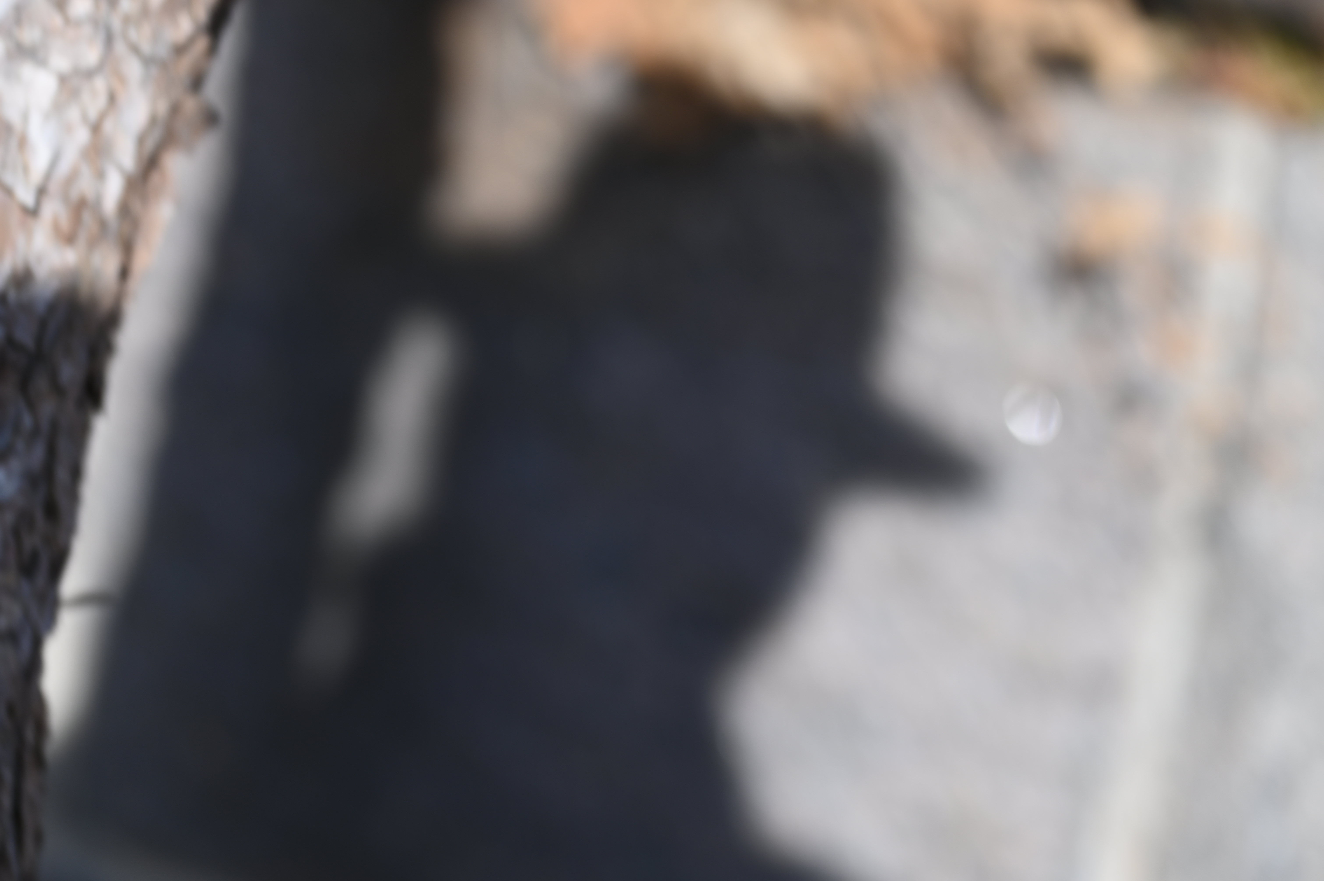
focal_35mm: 105
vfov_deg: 13.0
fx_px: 3859
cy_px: 440
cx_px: 662
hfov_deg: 19.5
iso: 100
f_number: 5.6
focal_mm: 105
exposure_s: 1/500
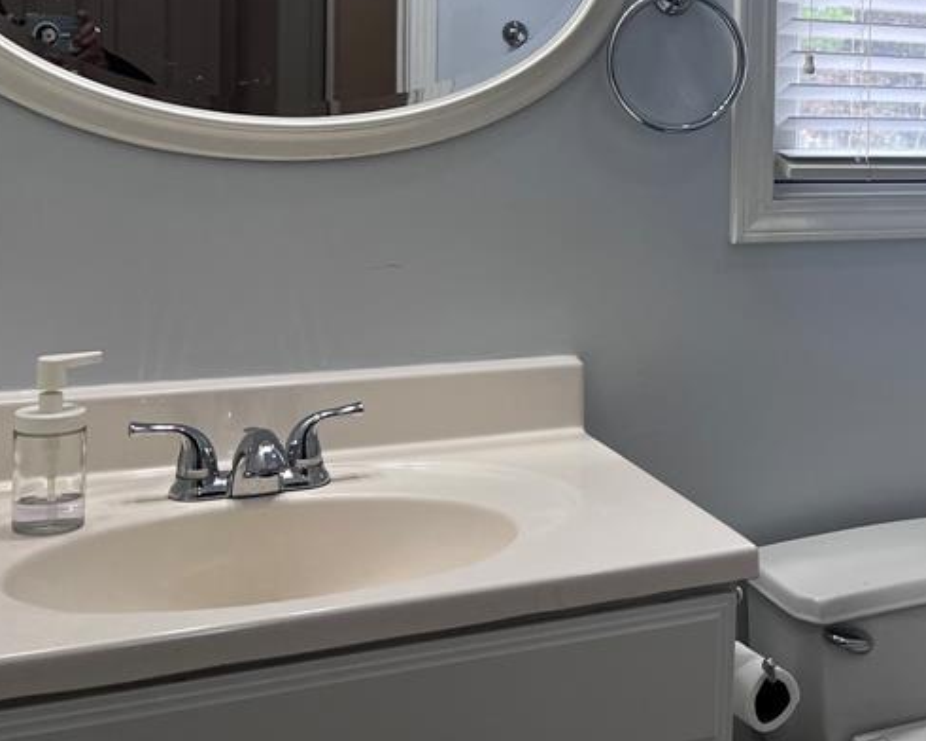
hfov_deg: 32.2
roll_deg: -1.5
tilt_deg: -4.3
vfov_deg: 28.3
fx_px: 1453
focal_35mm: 53
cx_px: 954
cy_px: 198
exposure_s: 1/123
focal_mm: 5.7
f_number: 1.5
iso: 64
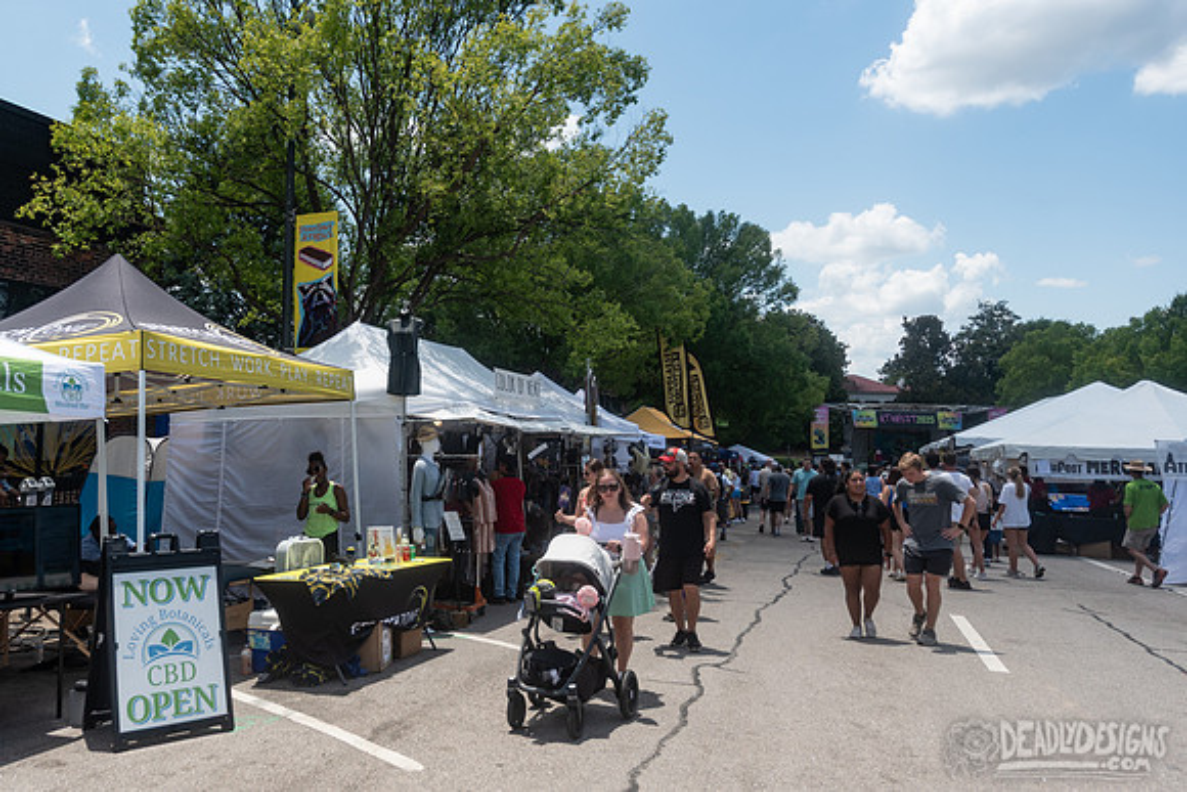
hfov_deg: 62.4
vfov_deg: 44.5
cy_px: 356
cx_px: 465
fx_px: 967
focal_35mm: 29
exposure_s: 1/1600
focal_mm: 24
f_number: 5
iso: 160
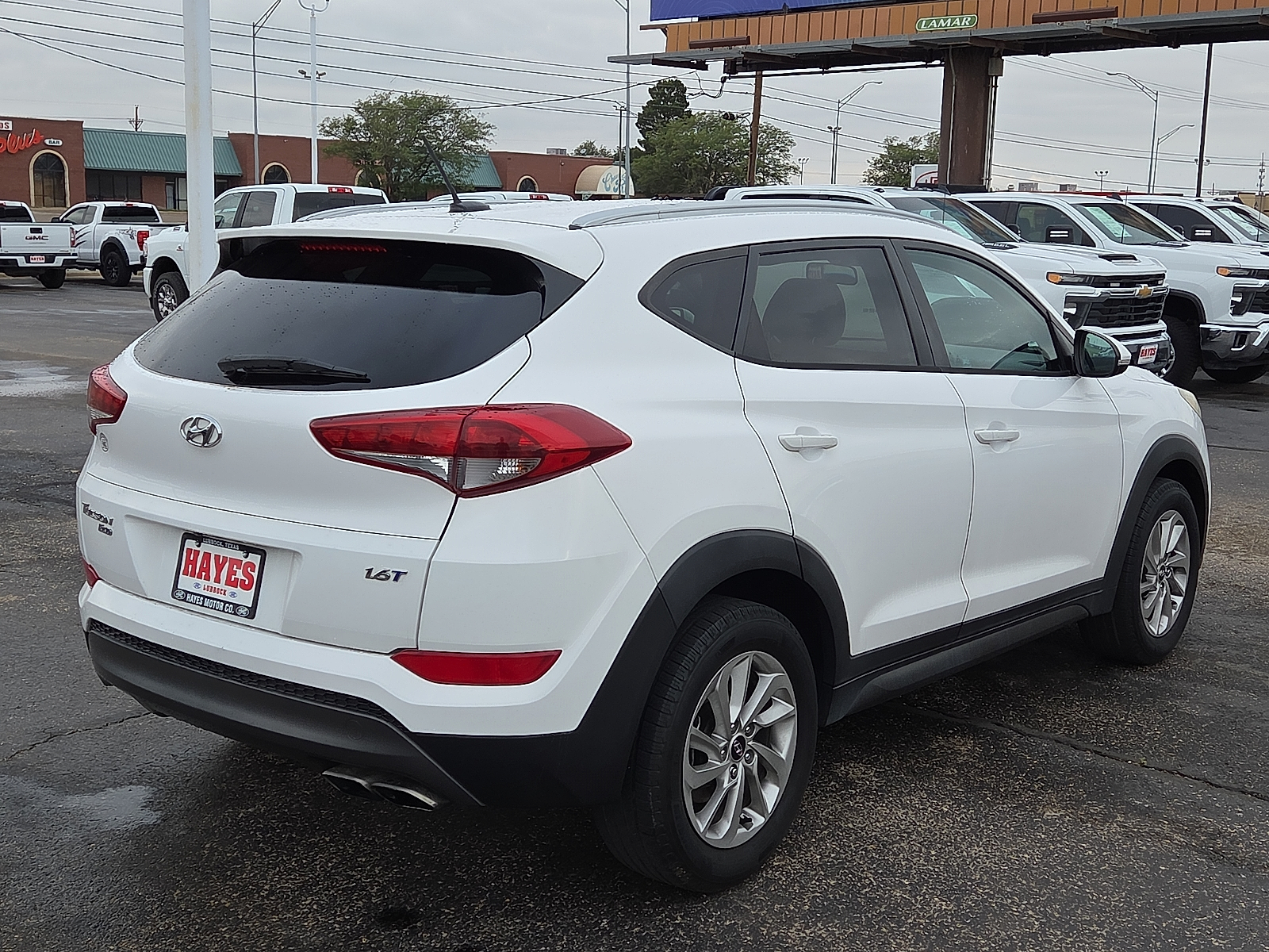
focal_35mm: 42
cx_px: 634
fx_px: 1540
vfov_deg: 34.3
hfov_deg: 44.8
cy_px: 476
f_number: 1.8
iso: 76
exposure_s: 1/2500
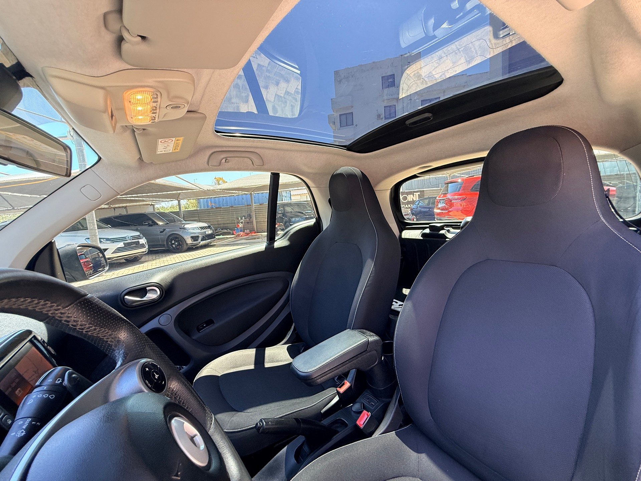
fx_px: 259
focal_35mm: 14
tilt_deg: -5.4
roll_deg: +4.2
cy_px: 240
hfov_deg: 102.1
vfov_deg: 85.7
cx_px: 320
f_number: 2.2
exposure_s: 1/99
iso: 125
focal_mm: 2.22
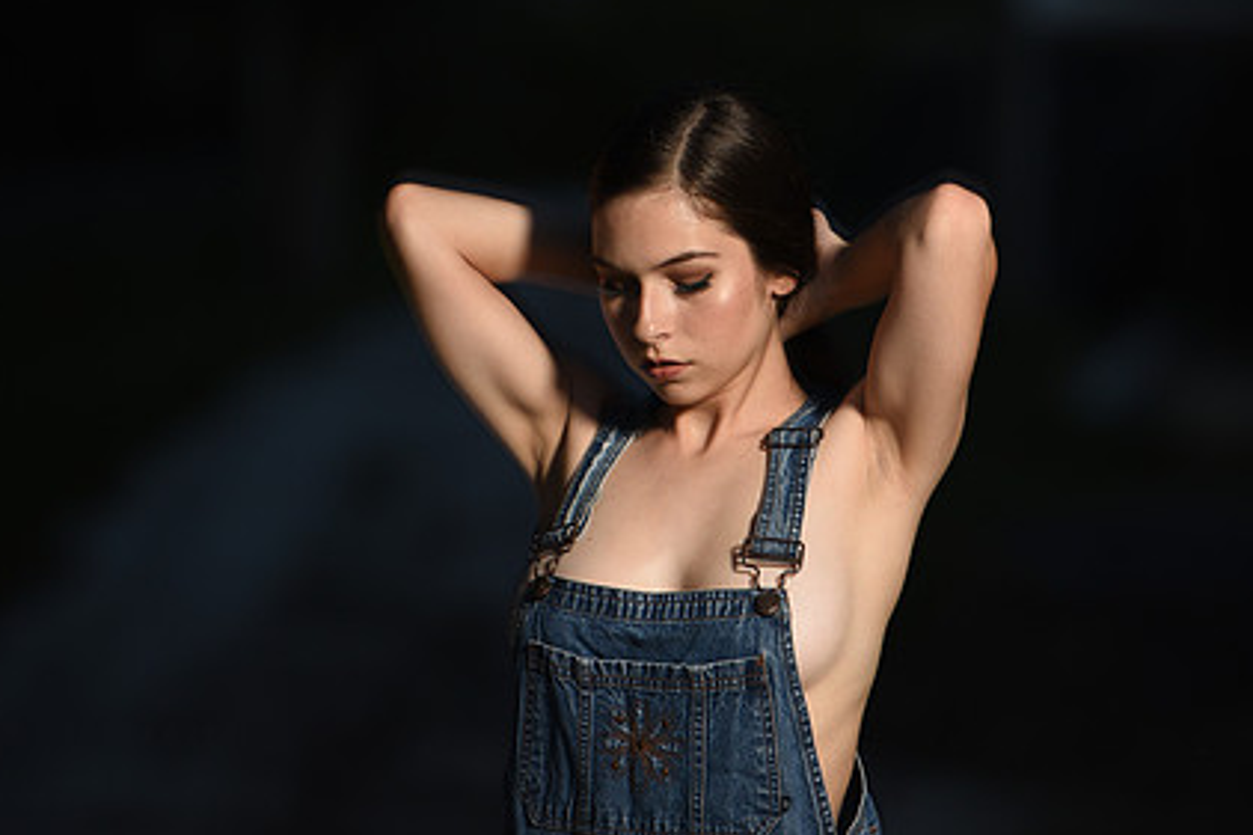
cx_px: 722
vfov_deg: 5.0
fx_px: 9567
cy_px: 346
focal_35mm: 275
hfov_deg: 7.5
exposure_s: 1/80
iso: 500
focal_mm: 200
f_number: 3.5
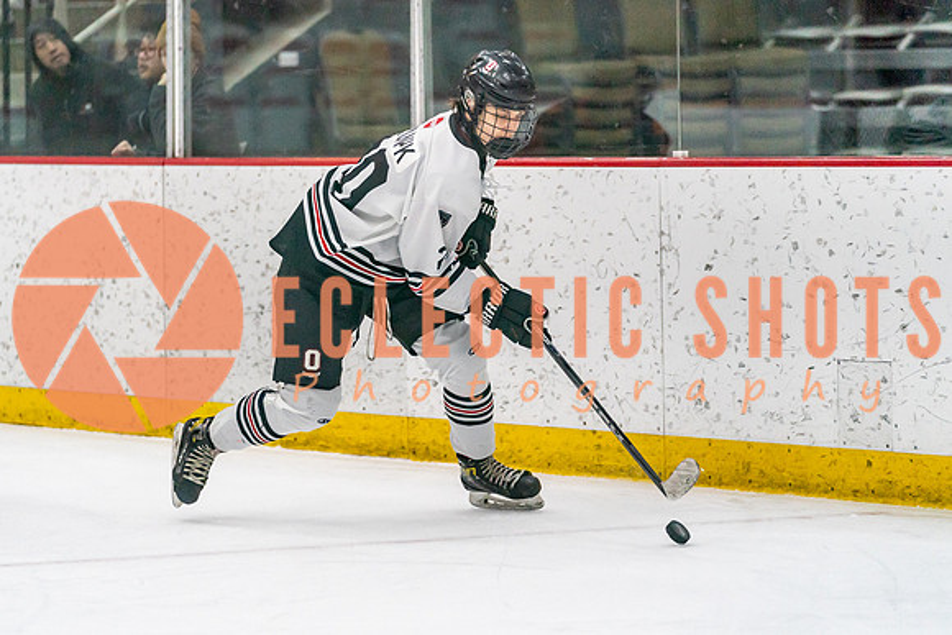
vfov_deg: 7.7
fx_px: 4744
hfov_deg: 11.5
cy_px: 342
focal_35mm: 179
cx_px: 403
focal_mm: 147
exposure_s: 1/1250
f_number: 2.8
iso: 3200
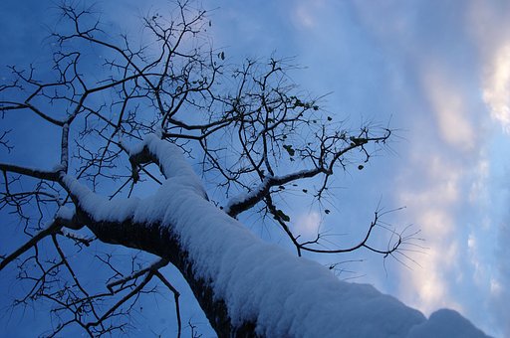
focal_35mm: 26
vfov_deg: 50.3
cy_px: 169
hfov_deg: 70.5
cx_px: 255
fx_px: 361
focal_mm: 17.01
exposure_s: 1/45
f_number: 8
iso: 200
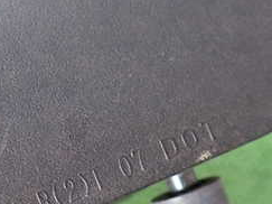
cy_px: 160
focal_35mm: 89
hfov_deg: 20.8
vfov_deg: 16.5
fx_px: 699
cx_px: -36
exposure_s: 1/40
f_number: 2.5
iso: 500
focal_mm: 6.37
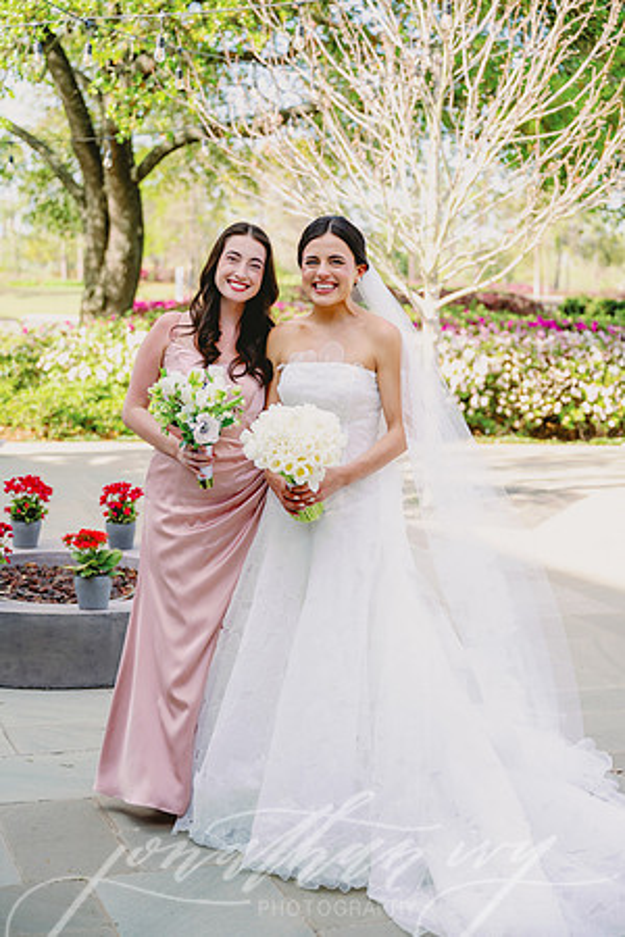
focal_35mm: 56
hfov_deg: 24.2
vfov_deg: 35.6
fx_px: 1458
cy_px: 468
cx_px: 312
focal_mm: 56
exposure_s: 1/800
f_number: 2.8
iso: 200
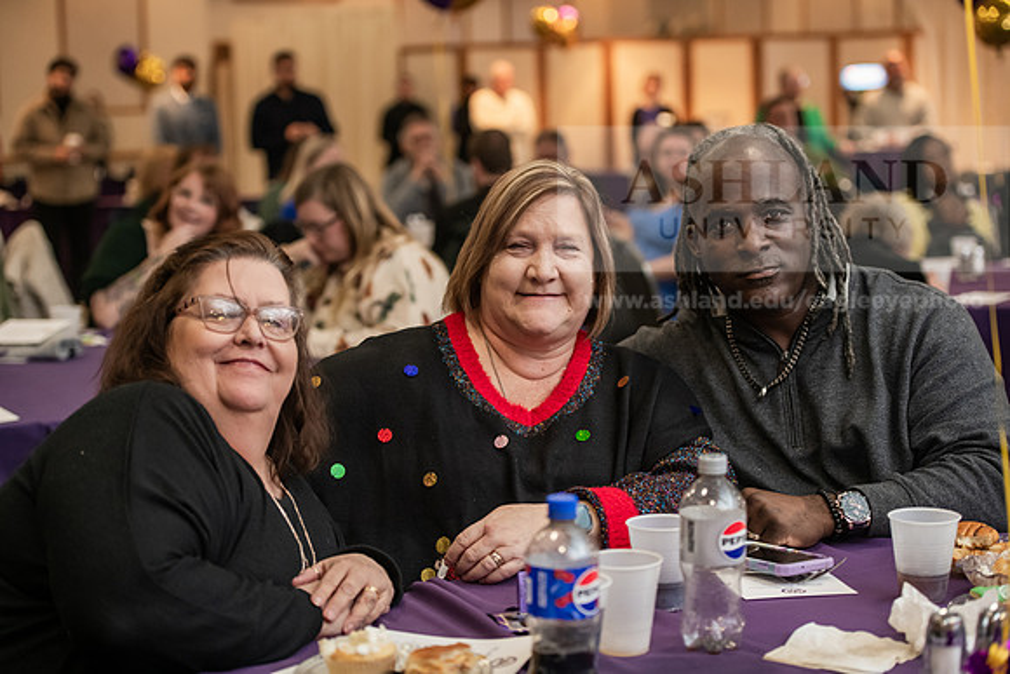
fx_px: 1964
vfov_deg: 19.5
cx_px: 505
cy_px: 337
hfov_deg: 28.8
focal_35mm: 70
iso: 2000
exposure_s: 1/200
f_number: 3.2
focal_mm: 70
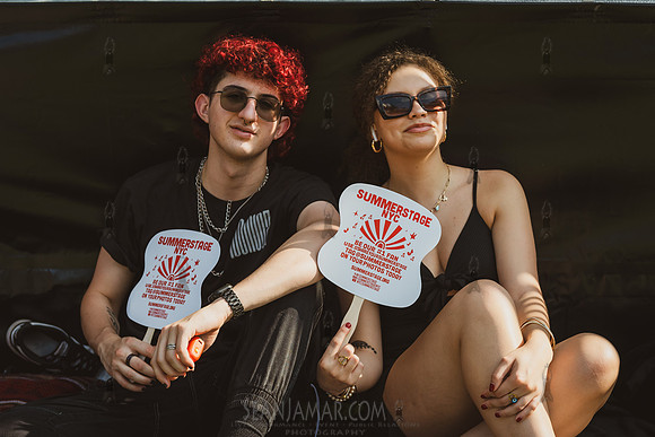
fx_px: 1090
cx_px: 349
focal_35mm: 60
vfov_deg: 22.6
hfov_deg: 33.4
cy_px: 251
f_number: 3.5
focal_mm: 48
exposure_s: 1/2000
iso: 320
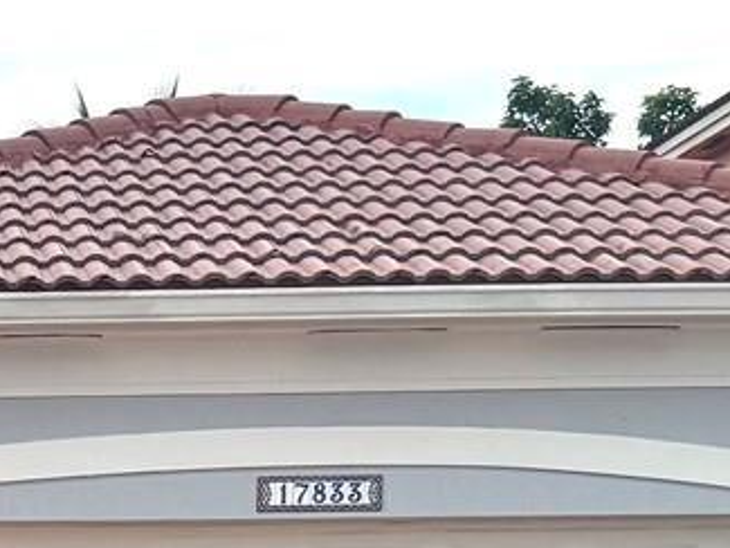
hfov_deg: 15.7
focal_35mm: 118
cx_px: -272
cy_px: 874
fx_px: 2489
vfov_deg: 11.9
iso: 100
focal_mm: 6.76
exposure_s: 1/1192
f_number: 1.78
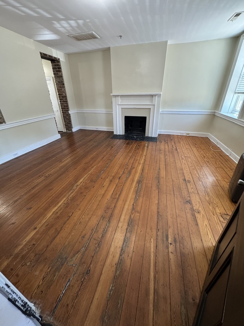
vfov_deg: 102.1
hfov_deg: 85.7
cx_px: 122
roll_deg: +2.1
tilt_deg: -28.1
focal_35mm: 14
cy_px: 163
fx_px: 132
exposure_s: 1/60
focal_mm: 2.22
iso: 320
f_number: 2.2
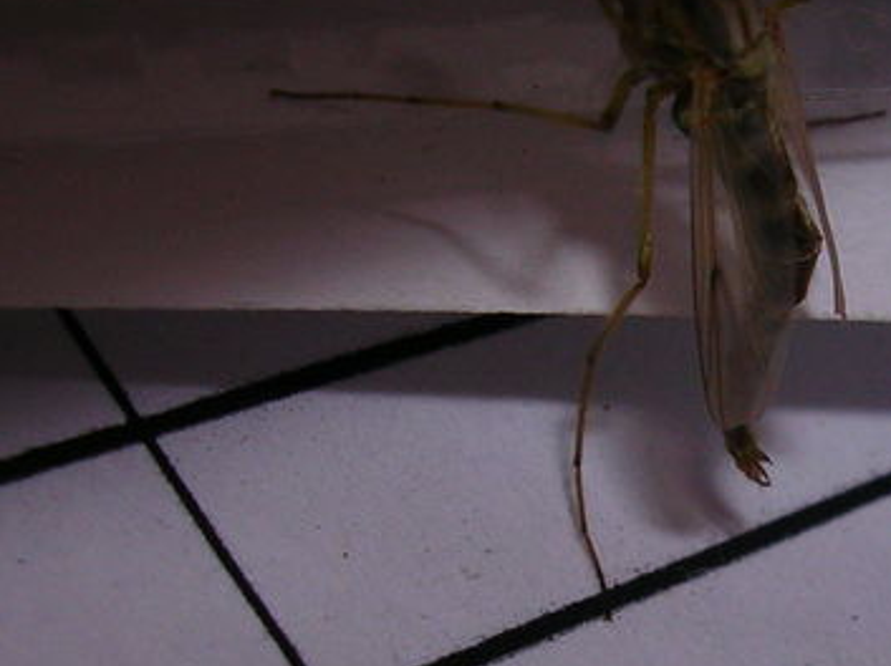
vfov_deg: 15.1
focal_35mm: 97
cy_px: 516
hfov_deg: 19.9
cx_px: 810
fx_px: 2494
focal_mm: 5.8
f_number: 5.6
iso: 50
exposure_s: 1/60.1
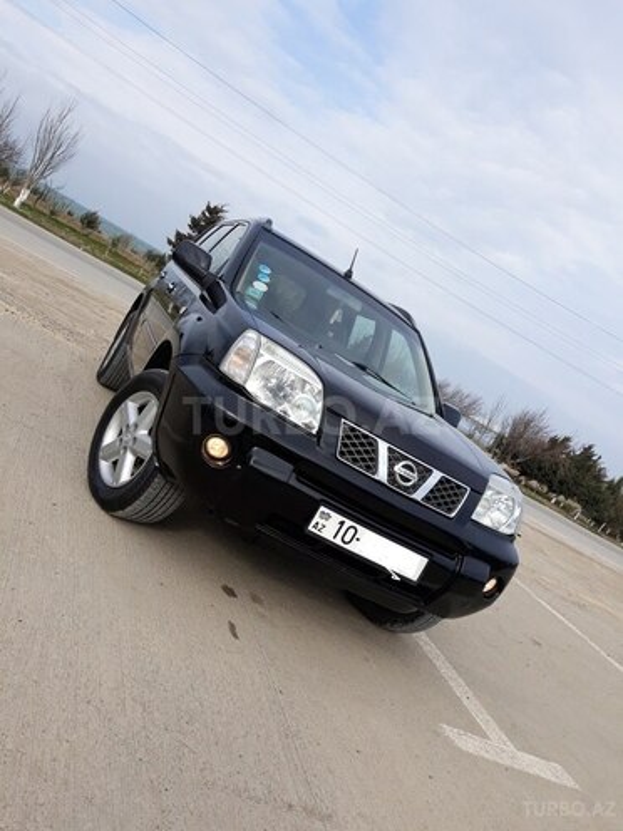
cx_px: 312
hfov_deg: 51.4
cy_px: 416
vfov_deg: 65.3
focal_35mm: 27
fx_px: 648
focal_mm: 3.71
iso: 40
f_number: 1.7
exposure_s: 1/1441
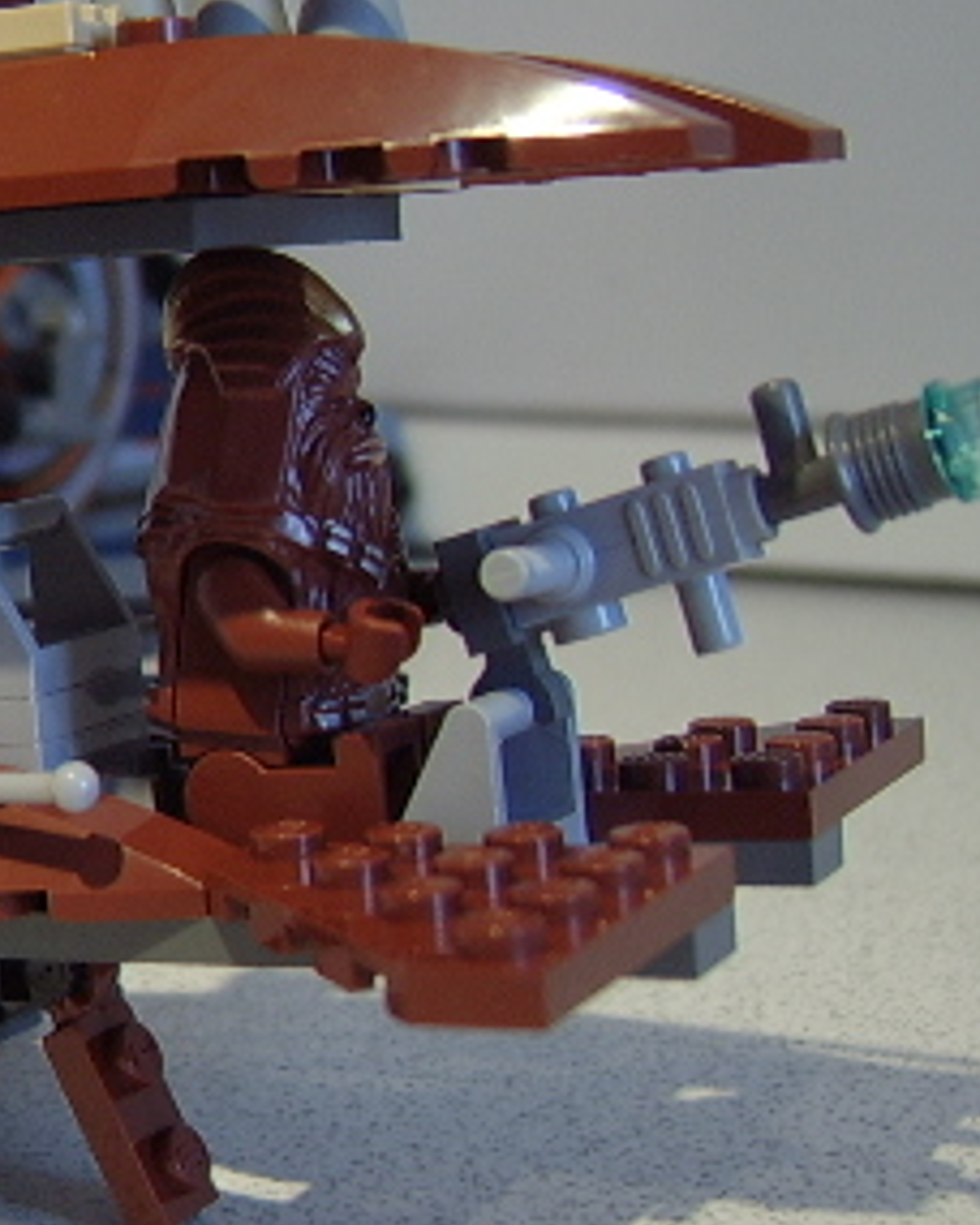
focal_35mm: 68
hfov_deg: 21.7
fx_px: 2465
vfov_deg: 27.9
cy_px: 580
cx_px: -4
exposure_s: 1/15
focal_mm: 8.13
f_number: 2.7
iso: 100
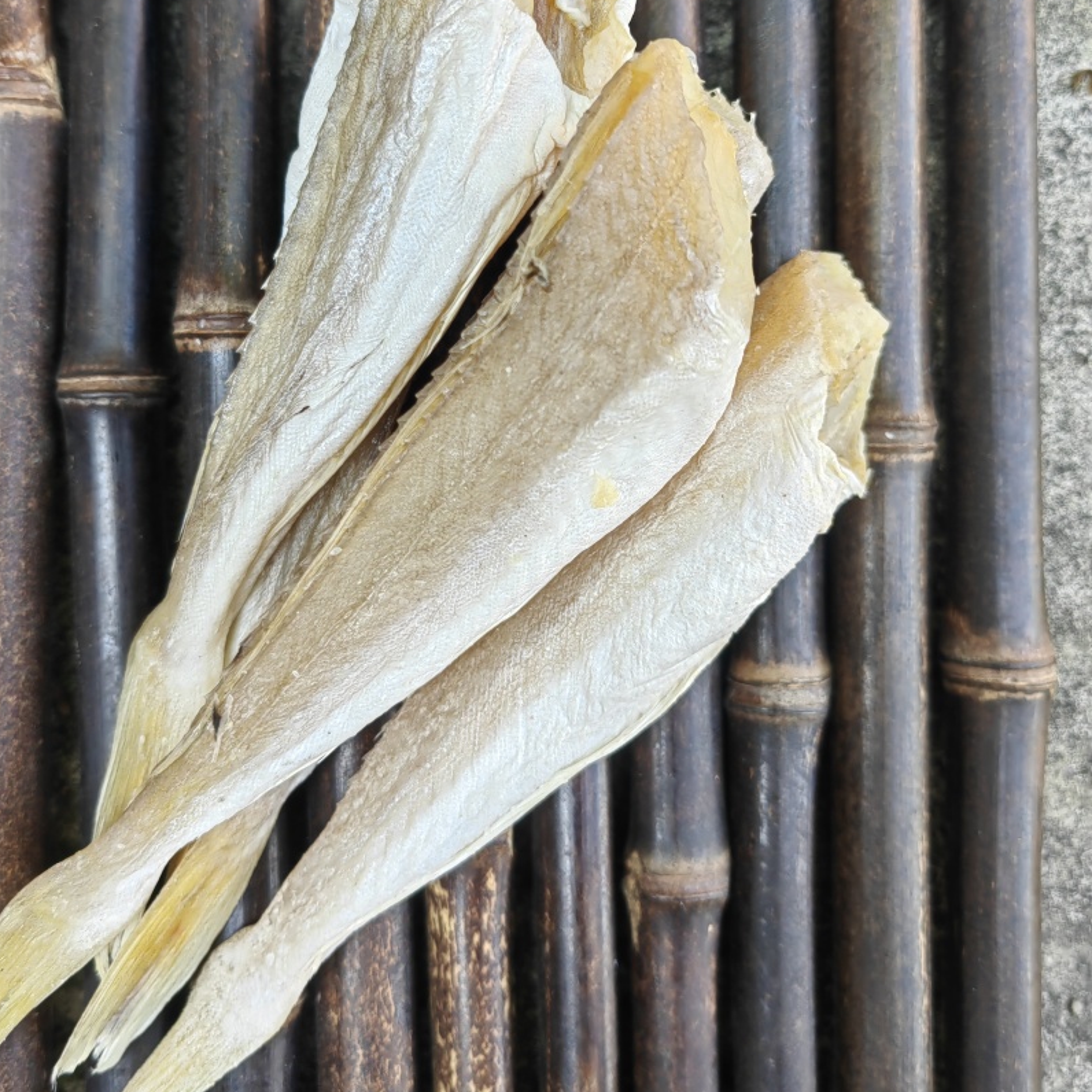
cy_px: 404
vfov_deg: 50.5
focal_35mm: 32
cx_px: 545
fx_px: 1142
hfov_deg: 51.1
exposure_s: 1/598
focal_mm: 5.54
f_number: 1.8
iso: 160
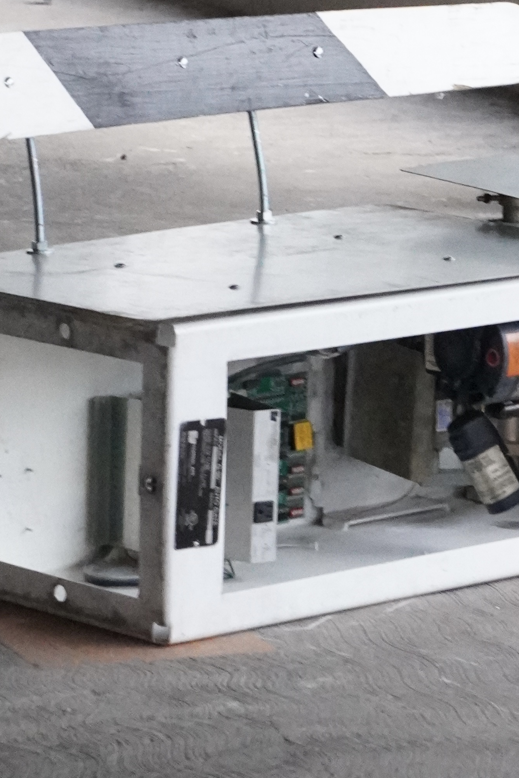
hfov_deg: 7.0
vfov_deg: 10.4
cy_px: 111
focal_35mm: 196
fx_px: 4246
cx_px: 342
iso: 6400
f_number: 5.6
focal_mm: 49
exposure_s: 1/40
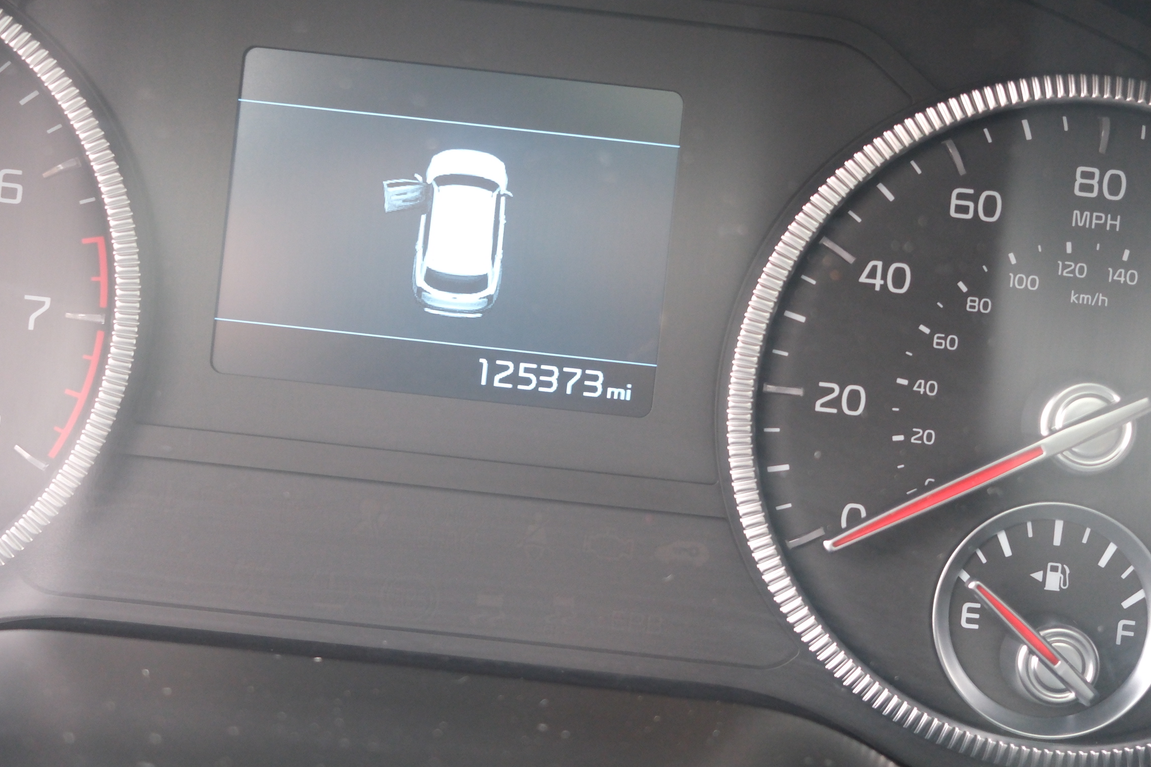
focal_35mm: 59
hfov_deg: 33.9
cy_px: 304
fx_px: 1886
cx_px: 491
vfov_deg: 23.0
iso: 1250
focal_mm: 23
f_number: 2.8
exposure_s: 1/50
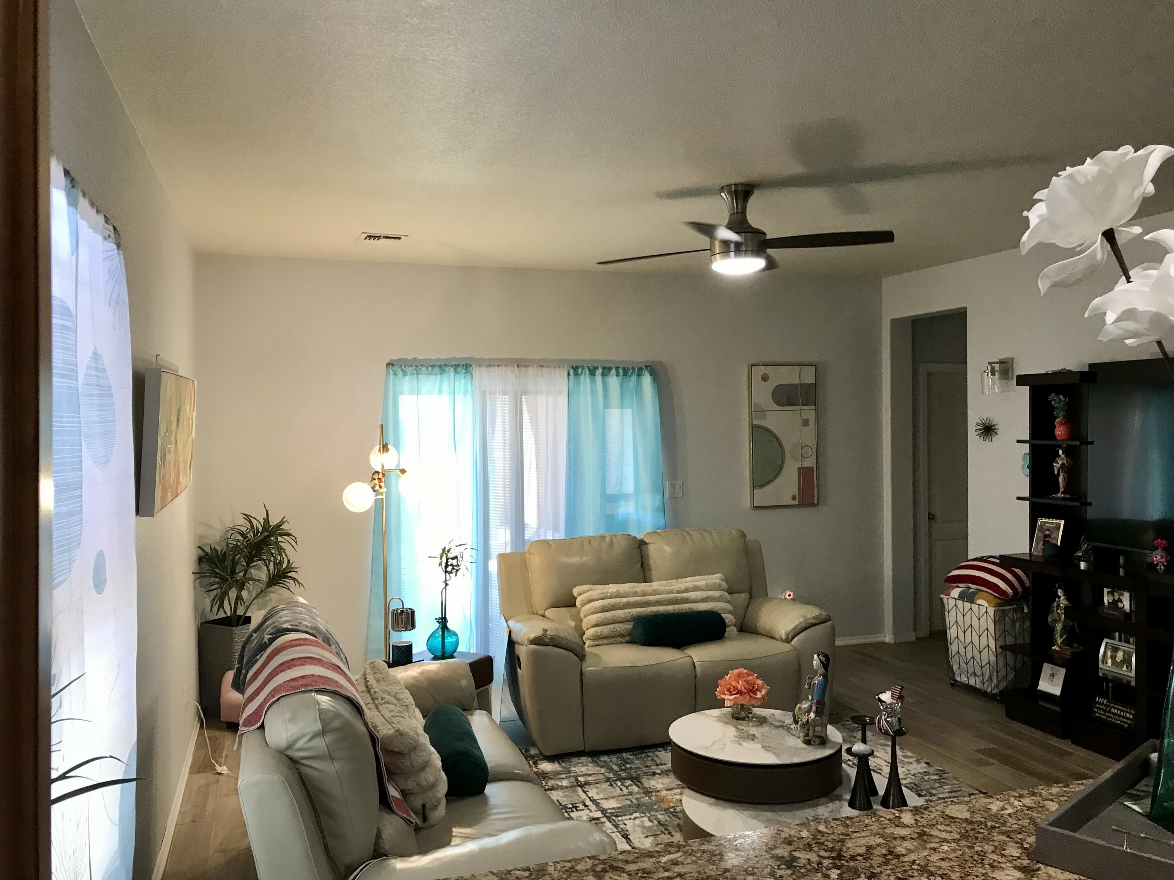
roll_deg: +0.8
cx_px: 587
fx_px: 950
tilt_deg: -0.8
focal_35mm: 28
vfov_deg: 49.7
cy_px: 440
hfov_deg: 63.4
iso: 32
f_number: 1.8
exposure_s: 1/30
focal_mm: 3.99
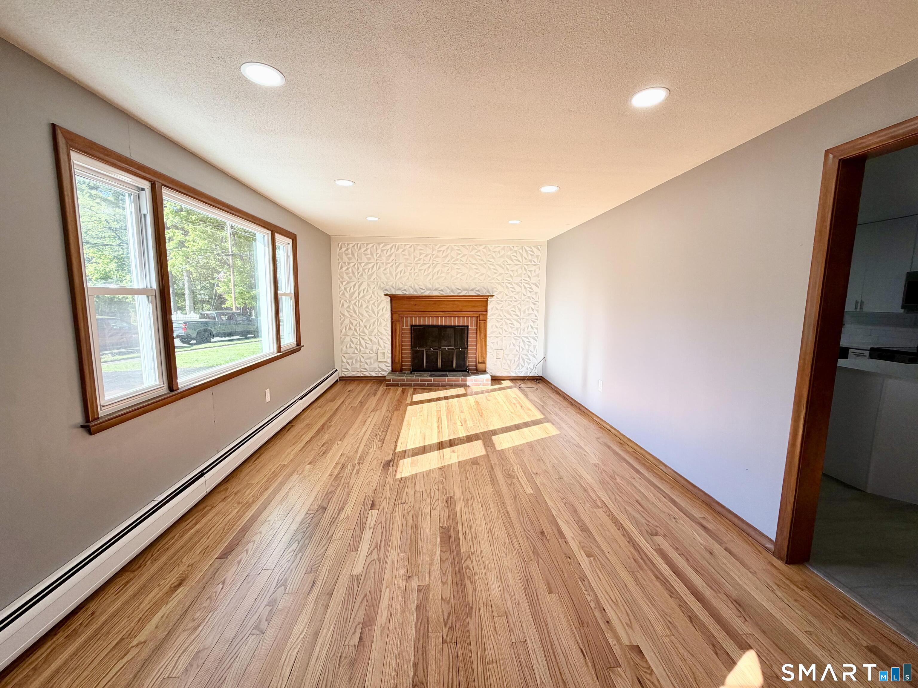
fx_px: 371
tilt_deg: -6.9
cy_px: 344
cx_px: 459
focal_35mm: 14
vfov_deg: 85.7
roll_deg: -0.2
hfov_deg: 102.1
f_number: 2.2
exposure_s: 1/127
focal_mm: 2.22
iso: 40
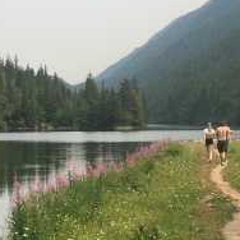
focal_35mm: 109
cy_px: 166
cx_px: 169
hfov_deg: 15.9
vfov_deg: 15.9
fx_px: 855
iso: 25
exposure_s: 1/1451
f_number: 2.2
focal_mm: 4.15
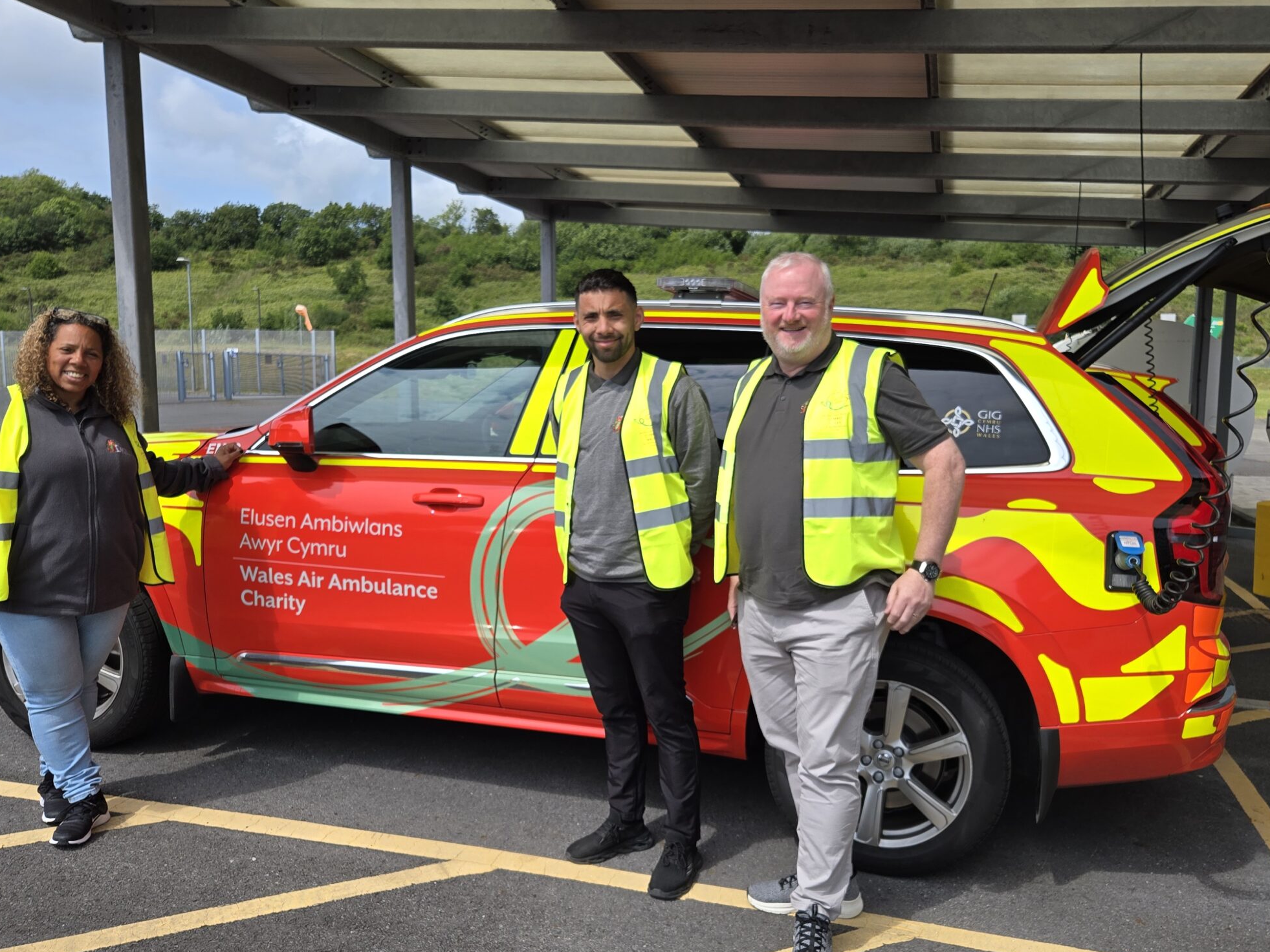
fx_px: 1101
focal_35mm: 30
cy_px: 533
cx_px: 695
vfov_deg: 46.7
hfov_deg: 59.9
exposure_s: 1/2921
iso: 40
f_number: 1.8
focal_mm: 5.4
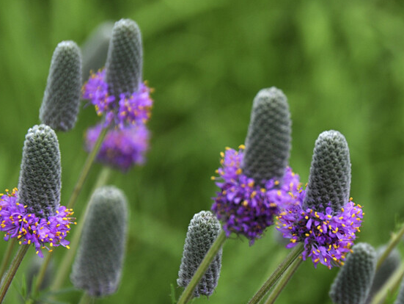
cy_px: 229
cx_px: 317
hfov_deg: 7.0
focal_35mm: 281
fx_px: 3280
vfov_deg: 5.3
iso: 200
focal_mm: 105
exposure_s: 1/125
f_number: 8
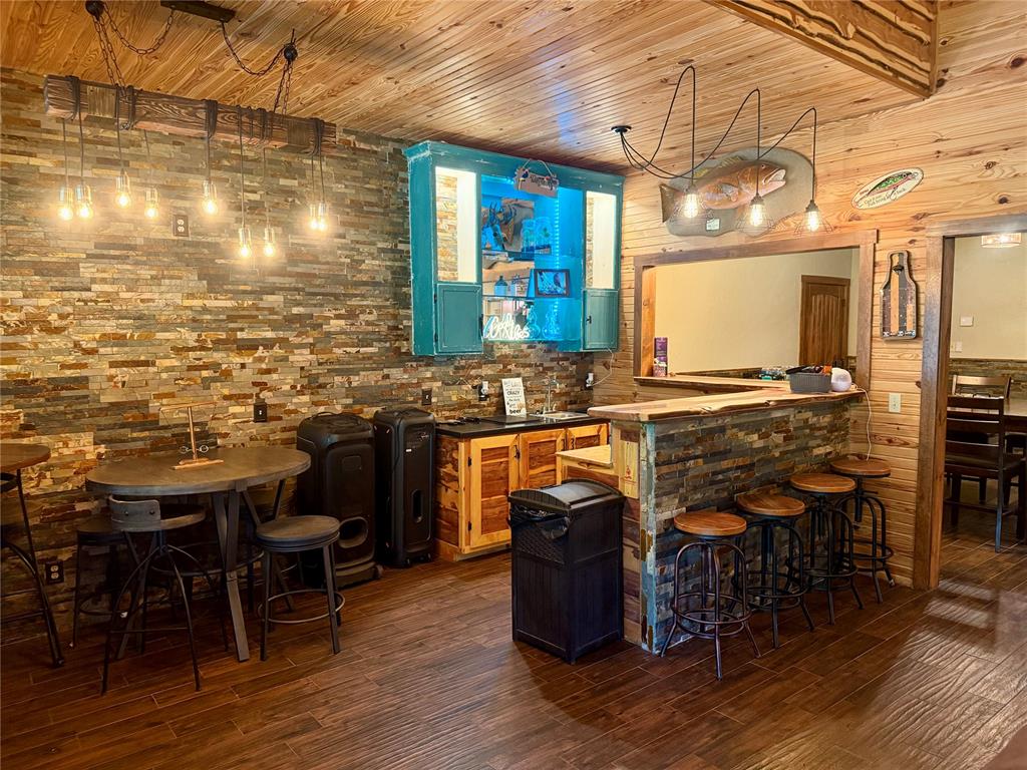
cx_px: 514
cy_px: 385
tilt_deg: -4.6
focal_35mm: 24
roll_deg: -0.3
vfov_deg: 56.8
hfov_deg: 71.6
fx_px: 712
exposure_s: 1/60
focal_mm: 6.76
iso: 400
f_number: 1.78
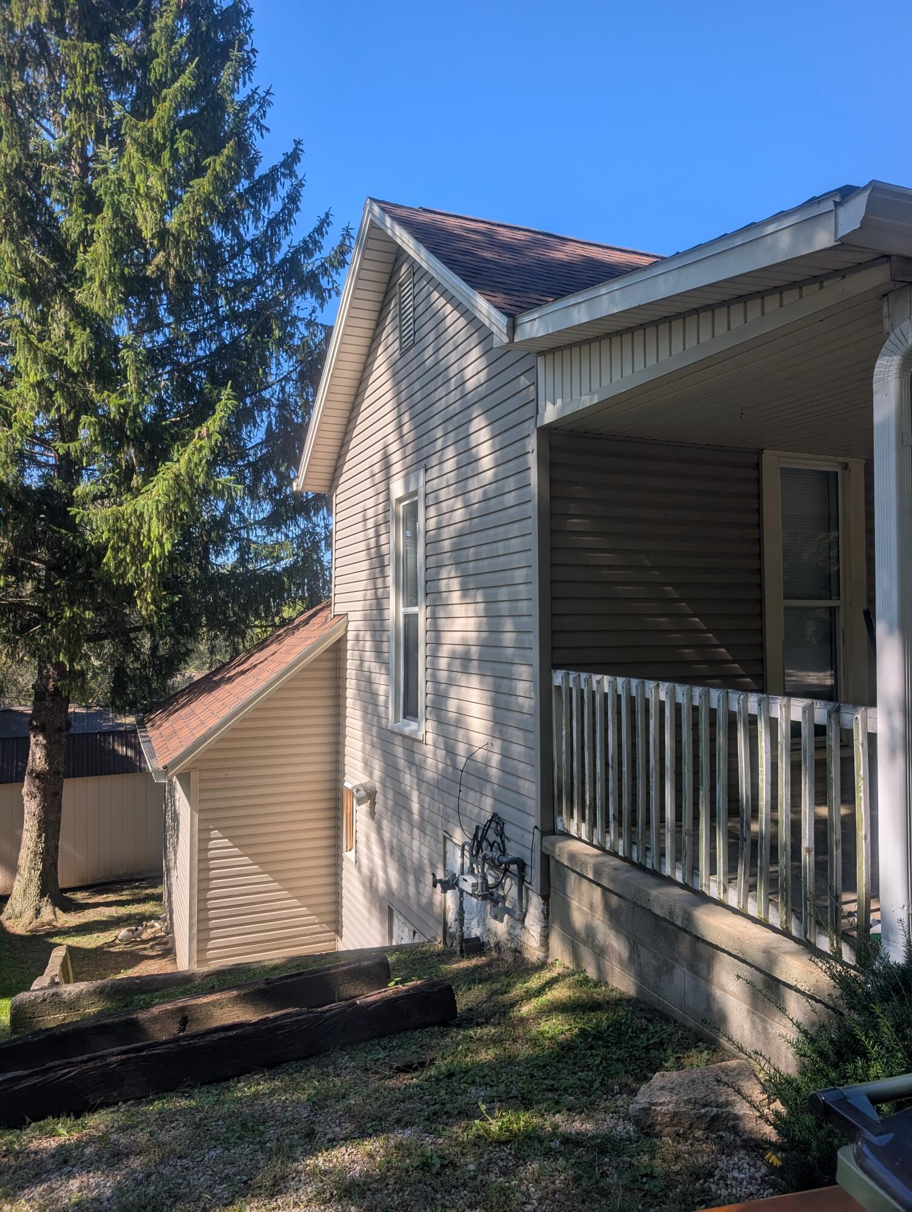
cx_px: 456
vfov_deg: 71.5
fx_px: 841
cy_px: 606
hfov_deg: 56.9
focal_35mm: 24
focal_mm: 6.9
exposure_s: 1/778
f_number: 1.68
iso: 19
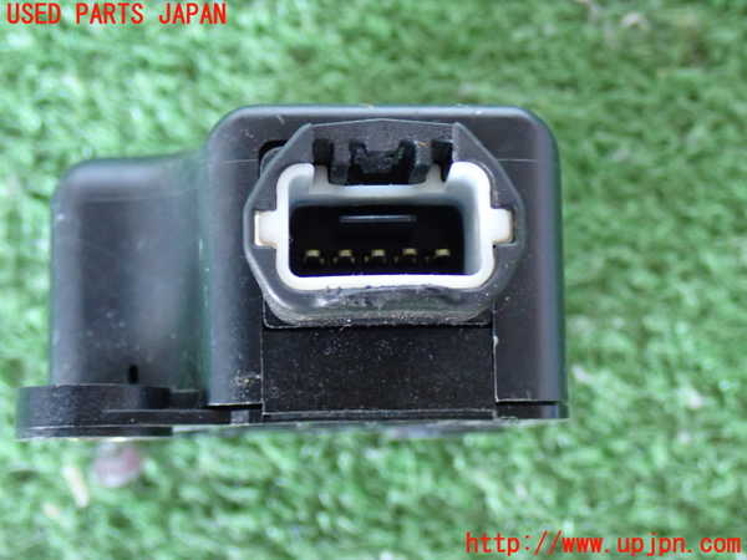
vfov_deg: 23.7
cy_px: 280
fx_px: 1338
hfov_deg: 31.2
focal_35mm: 62
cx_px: 374
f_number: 3.6
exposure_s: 1/15
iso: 1000
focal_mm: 11.09
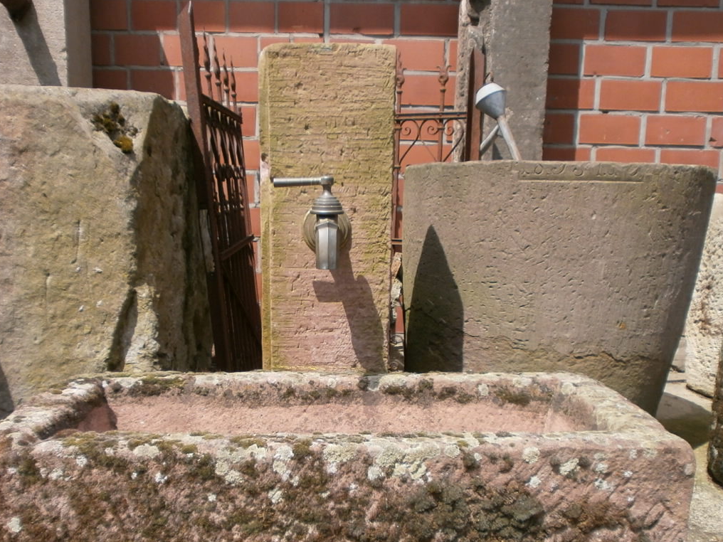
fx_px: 710
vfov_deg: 41.5
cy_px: 339
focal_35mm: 34
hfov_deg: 53.9
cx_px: 331
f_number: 2.9
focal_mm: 4.8
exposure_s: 1/1000
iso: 100
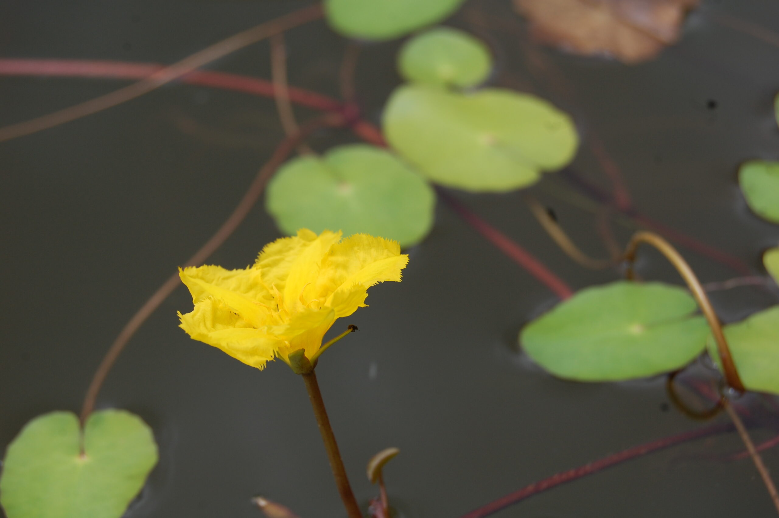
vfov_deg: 16.5
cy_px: 259
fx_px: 1784
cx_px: 390
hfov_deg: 24.6
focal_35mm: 82
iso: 200
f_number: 9
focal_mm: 55
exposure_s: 1/320
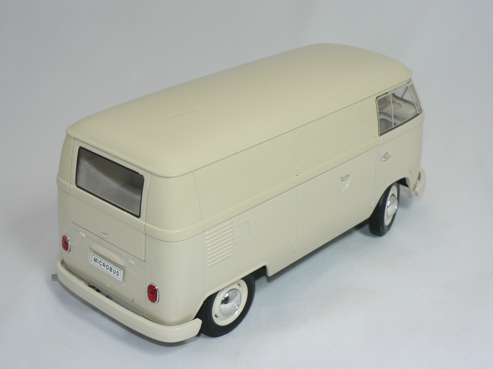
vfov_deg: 25.2
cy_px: 184
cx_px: 246
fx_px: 826
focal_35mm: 58
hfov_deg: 33.2
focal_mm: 9.6
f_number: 3.2
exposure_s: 1/80
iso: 80
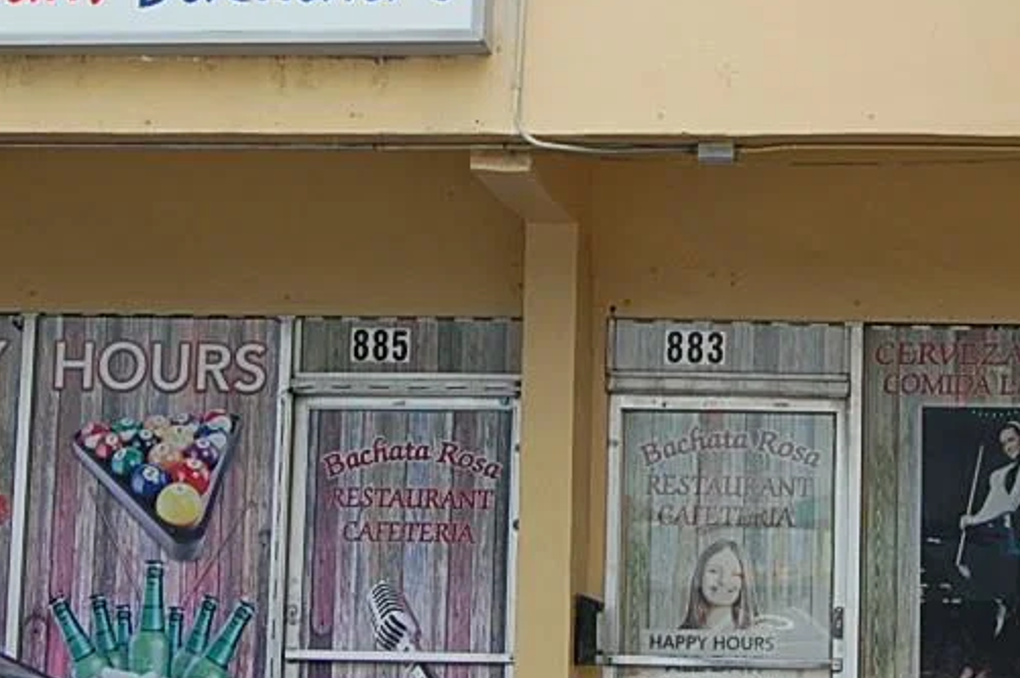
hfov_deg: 22.6
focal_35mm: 90
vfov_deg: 15.1
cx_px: 666
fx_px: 2547
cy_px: 210
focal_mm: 20
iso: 200
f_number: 8
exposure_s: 1/250
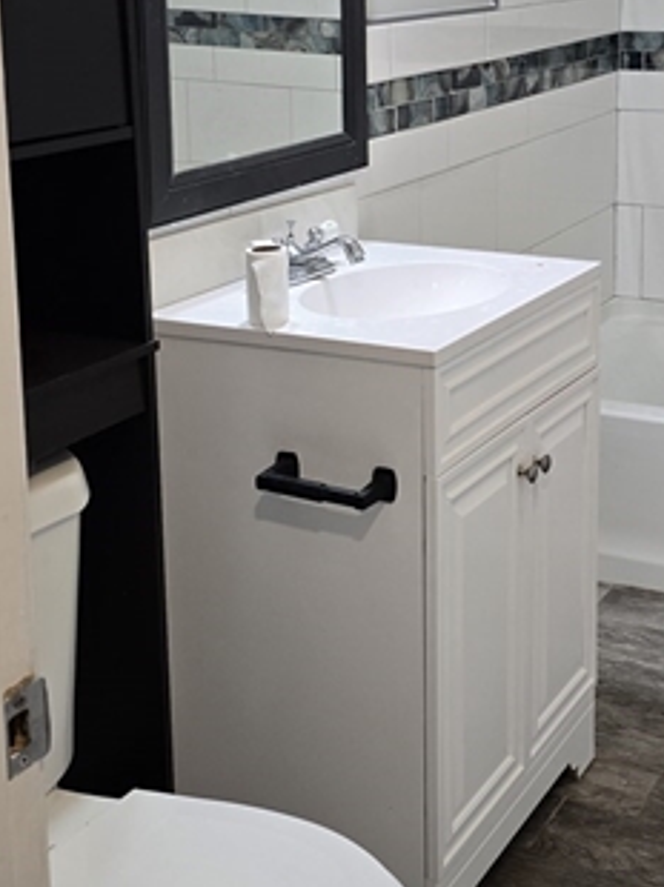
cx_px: 432
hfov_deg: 25.5
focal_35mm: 57
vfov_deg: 33.2
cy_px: 229
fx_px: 1460
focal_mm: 6.3
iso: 320
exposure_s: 1/120
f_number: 1.7
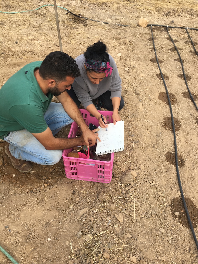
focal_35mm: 29
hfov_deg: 48.2
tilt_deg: -41.1
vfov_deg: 61.7
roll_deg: -5.7
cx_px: 99
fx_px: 221
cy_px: 132
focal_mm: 4.15
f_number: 2.2
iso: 25
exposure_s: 1/370
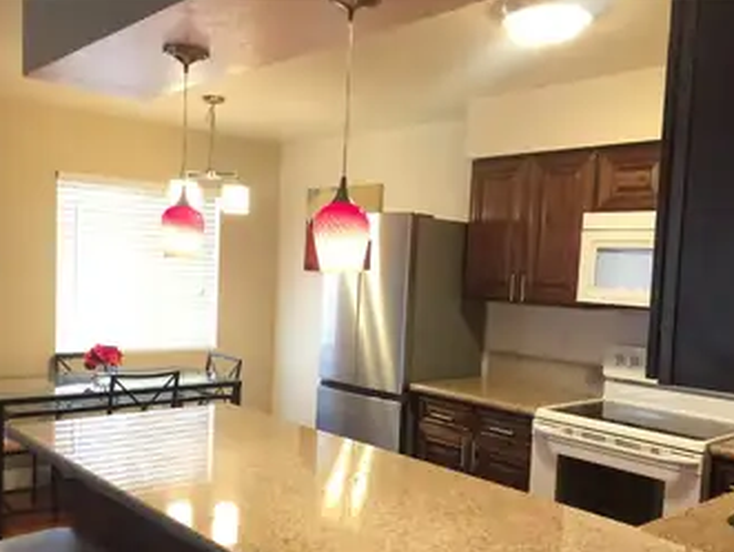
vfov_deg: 40.6
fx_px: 743
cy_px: 326
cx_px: 357
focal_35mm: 35
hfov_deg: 52.6
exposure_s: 1/15
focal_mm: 4.15
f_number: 2.2
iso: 50
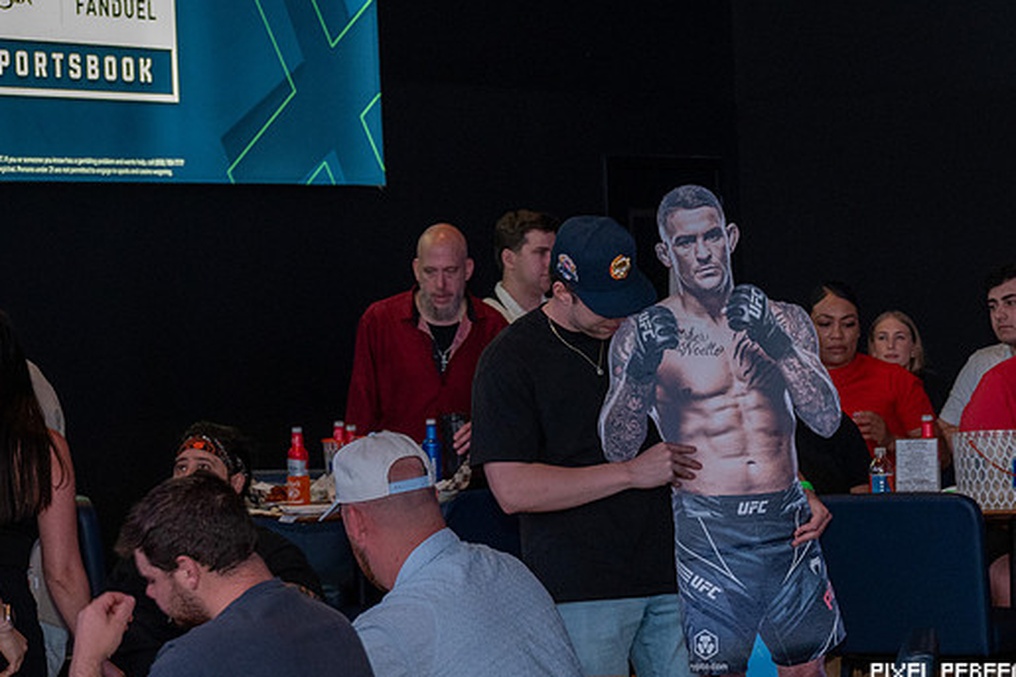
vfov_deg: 10.9
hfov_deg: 16.2
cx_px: 775
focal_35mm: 126
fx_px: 3555
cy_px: 435
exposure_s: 1/60
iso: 6400
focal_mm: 79
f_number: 6.3
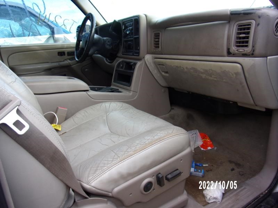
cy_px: 104
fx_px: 193
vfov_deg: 56.8
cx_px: 139
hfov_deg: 71.6
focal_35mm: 24
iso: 80
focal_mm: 4.3
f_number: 3.3
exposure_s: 1/40
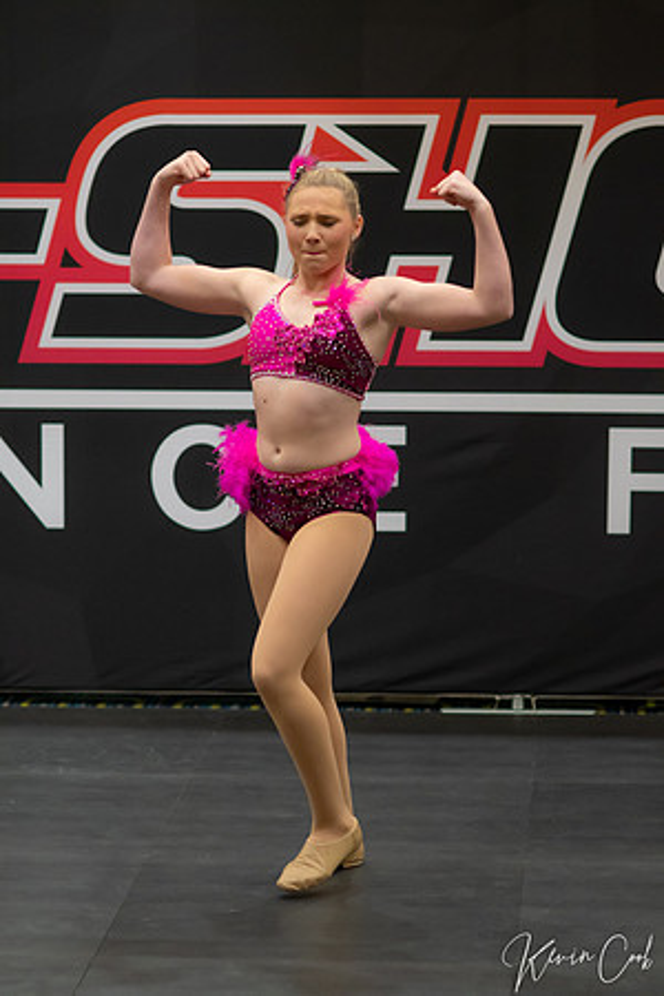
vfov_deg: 16.1
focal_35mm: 127
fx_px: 3513
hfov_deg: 10.8
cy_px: 498
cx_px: 332
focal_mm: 85
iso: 1600
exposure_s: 1/640
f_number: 2
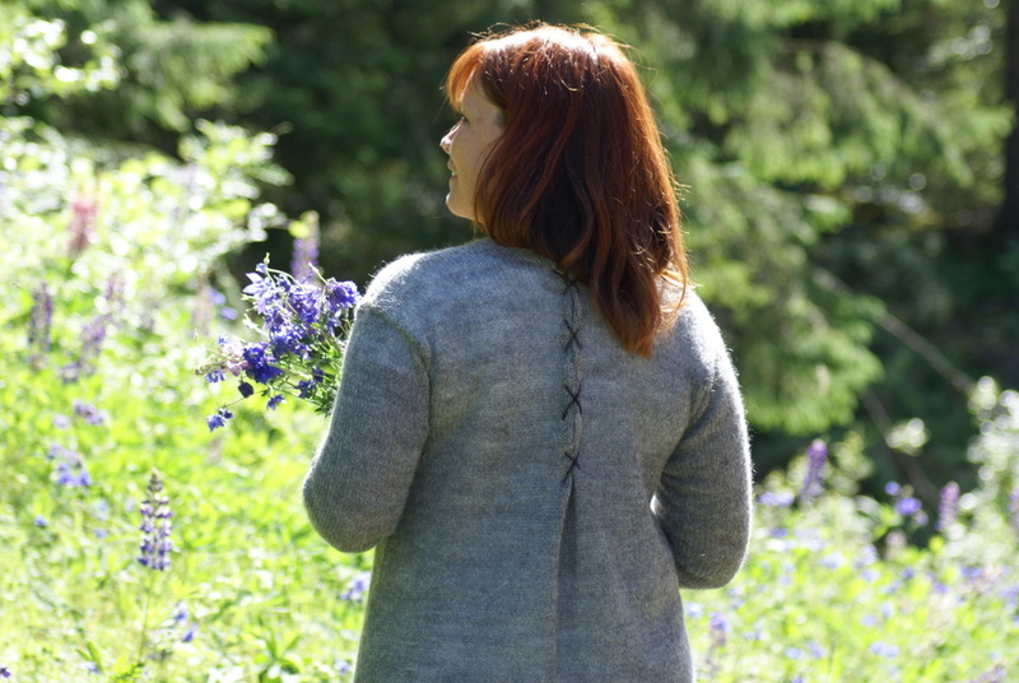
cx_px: 510
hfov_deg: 11.4
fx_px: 5102
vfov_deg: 7.7
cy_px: 342
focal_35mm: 180
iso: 200
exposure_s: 1/200
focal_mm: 120
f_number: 5.6
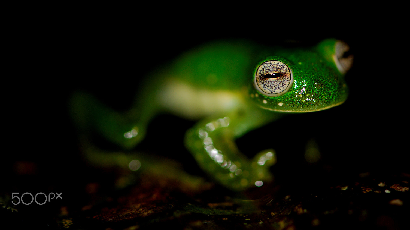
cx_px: 212
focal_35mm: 176
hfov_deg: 12.3
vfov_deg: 6.9
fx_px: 1909
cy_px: 89
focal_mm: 105
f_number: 4.2
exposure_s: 1/60
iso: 320
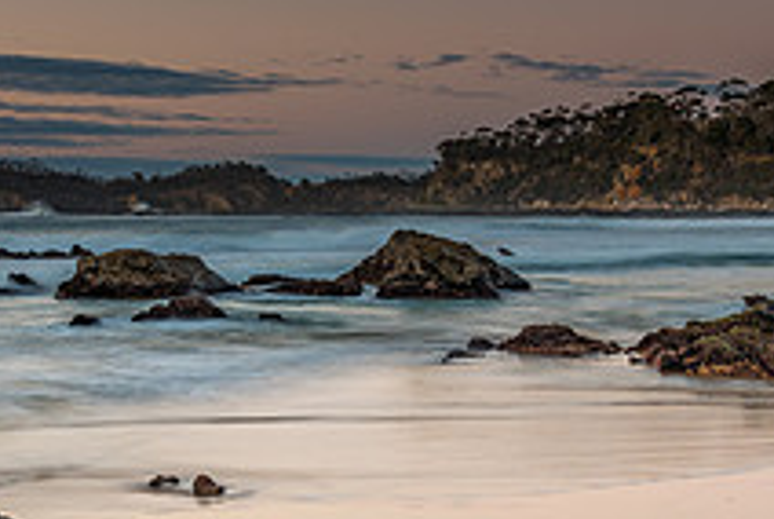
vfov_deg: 16.3
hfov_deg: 24.0
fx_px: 1808
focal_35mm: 84
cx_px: 256
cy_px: 265
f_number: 8
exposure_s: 2
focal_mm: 30
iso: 31
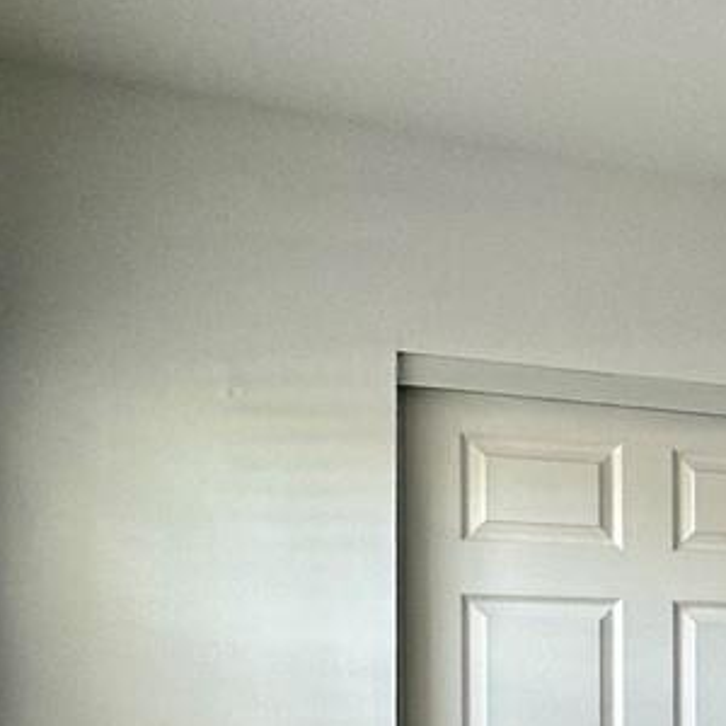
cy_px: 736
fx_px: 1566
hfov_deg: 21.2
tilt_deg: +0.4
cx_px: 1142
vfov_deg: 24.8
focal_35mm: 66
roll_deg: -0.3
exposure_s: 1/120
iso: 125
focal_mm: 2.22
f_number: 2.2
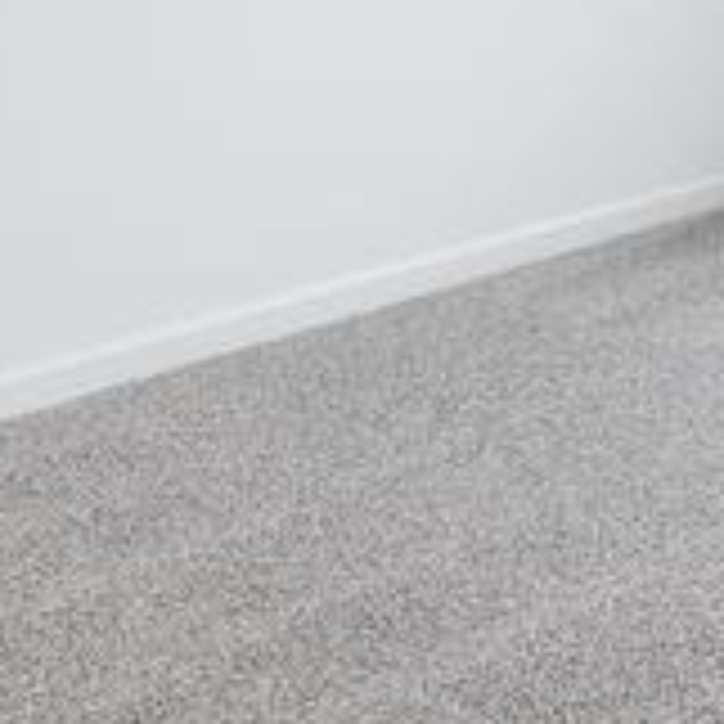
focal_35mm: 79
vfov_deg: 19.5
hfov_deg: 20.4
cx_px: 886
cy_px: -322
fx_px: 1869
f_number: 10
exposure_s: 1/500
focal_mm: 15
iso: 800
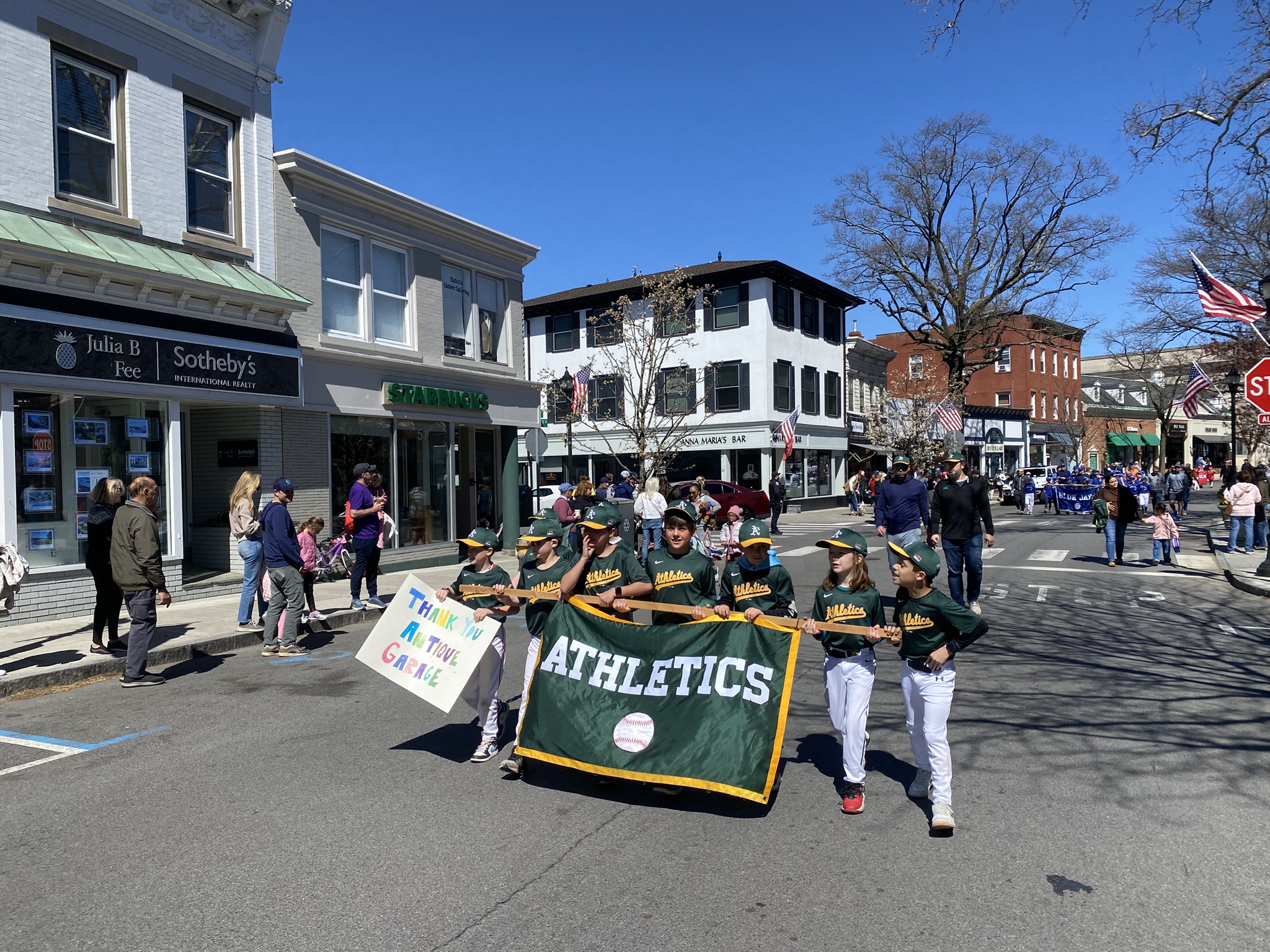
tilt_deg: -2.3
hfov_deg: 67.3
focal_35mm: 26
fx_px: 954
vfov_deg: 53.1
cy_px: 476
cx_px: 635
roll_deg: -0.4
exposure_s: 1/3125
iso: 32
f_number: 1.8
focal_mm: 4.25
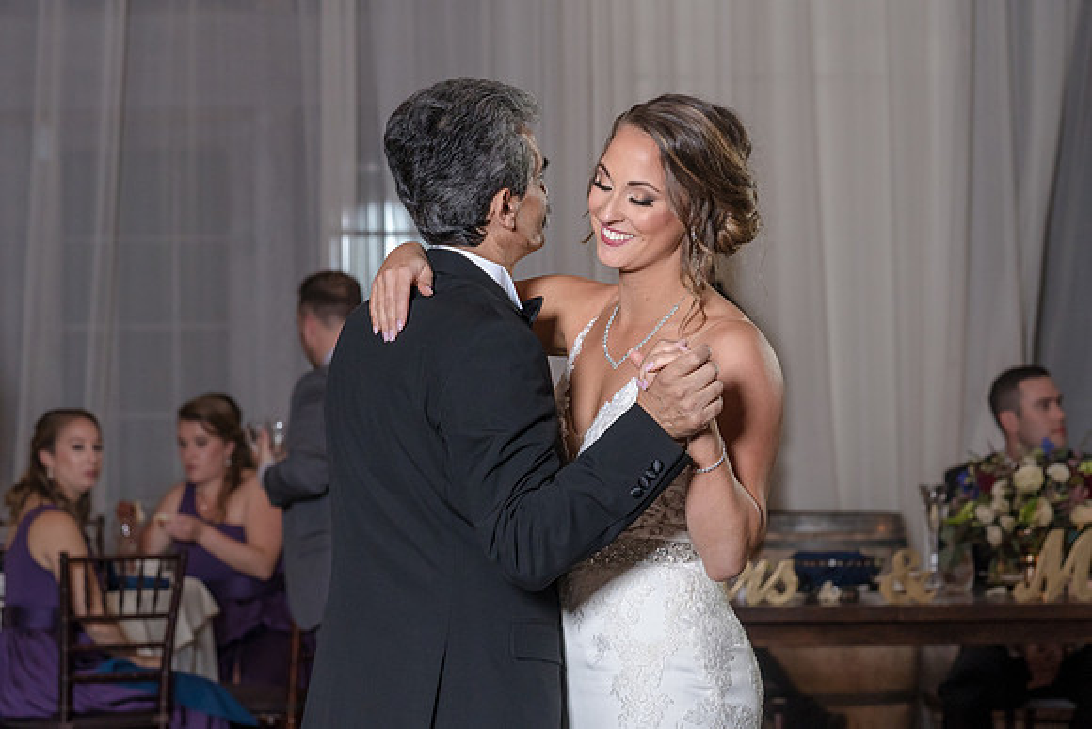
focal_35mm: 117
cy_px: 297
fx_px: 3547
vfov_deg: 11.7
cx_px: 517
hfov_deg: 17.5
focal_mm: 93
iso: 2000
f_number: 5.6
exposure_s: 1/100
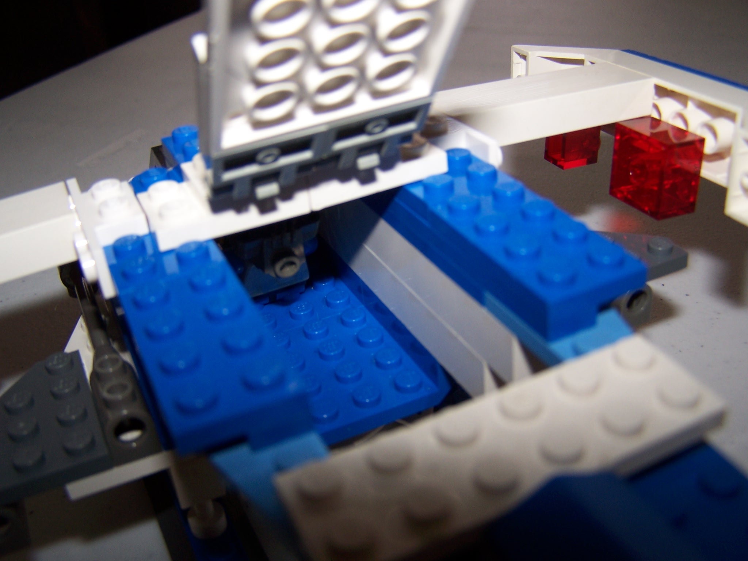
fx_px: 821
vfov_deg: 37.7
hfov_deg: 49.0
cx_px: 374
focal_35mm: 38
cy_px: 280
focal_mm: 6.3
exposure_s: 1/45
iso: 80
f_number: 2.8
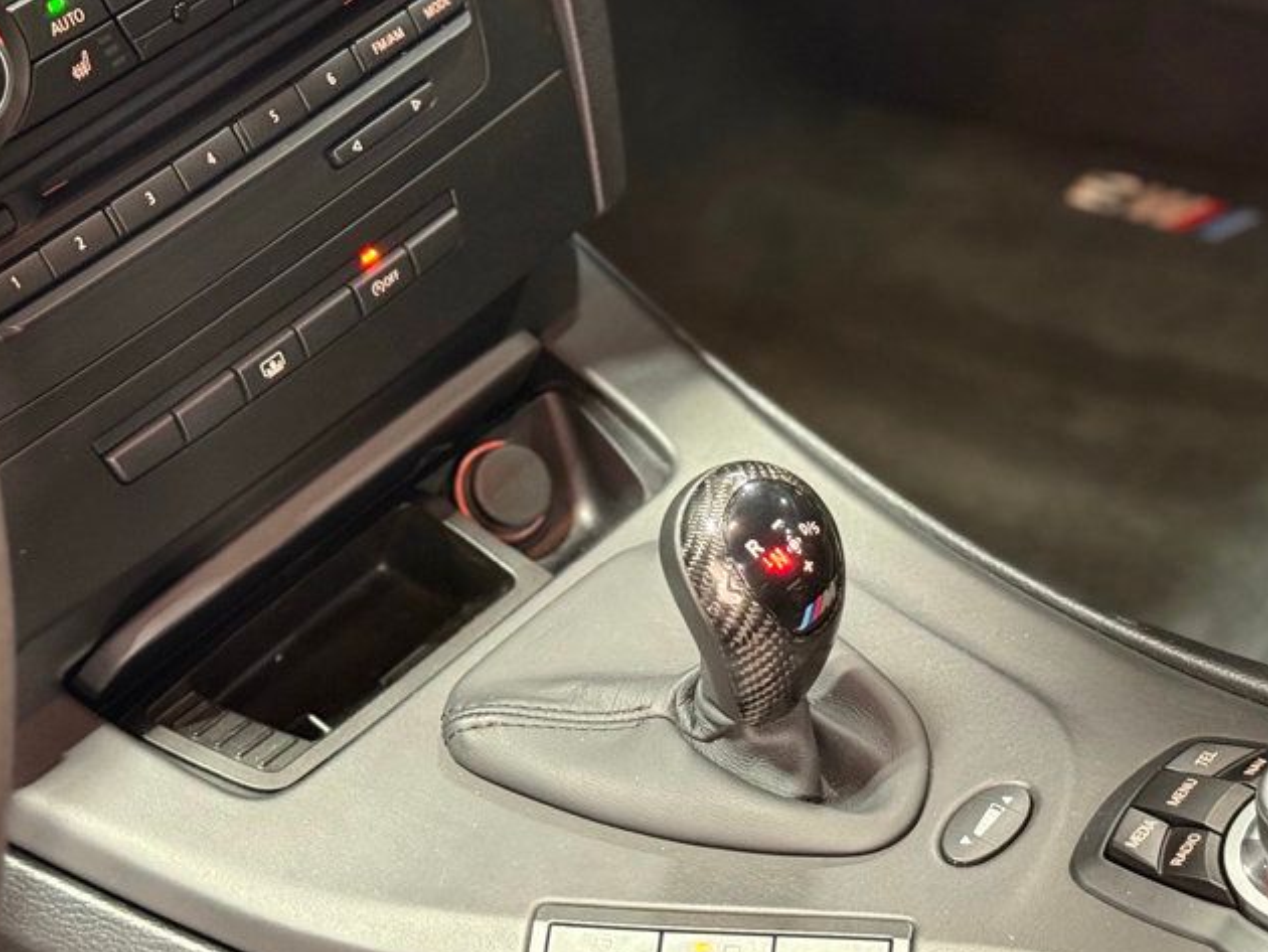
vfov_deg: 18.8
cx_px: 729
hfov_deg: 25.0
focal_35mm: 78
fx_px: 2858
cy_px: 288
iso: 640
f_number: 1.78
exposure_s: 1/30
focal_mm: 6.76
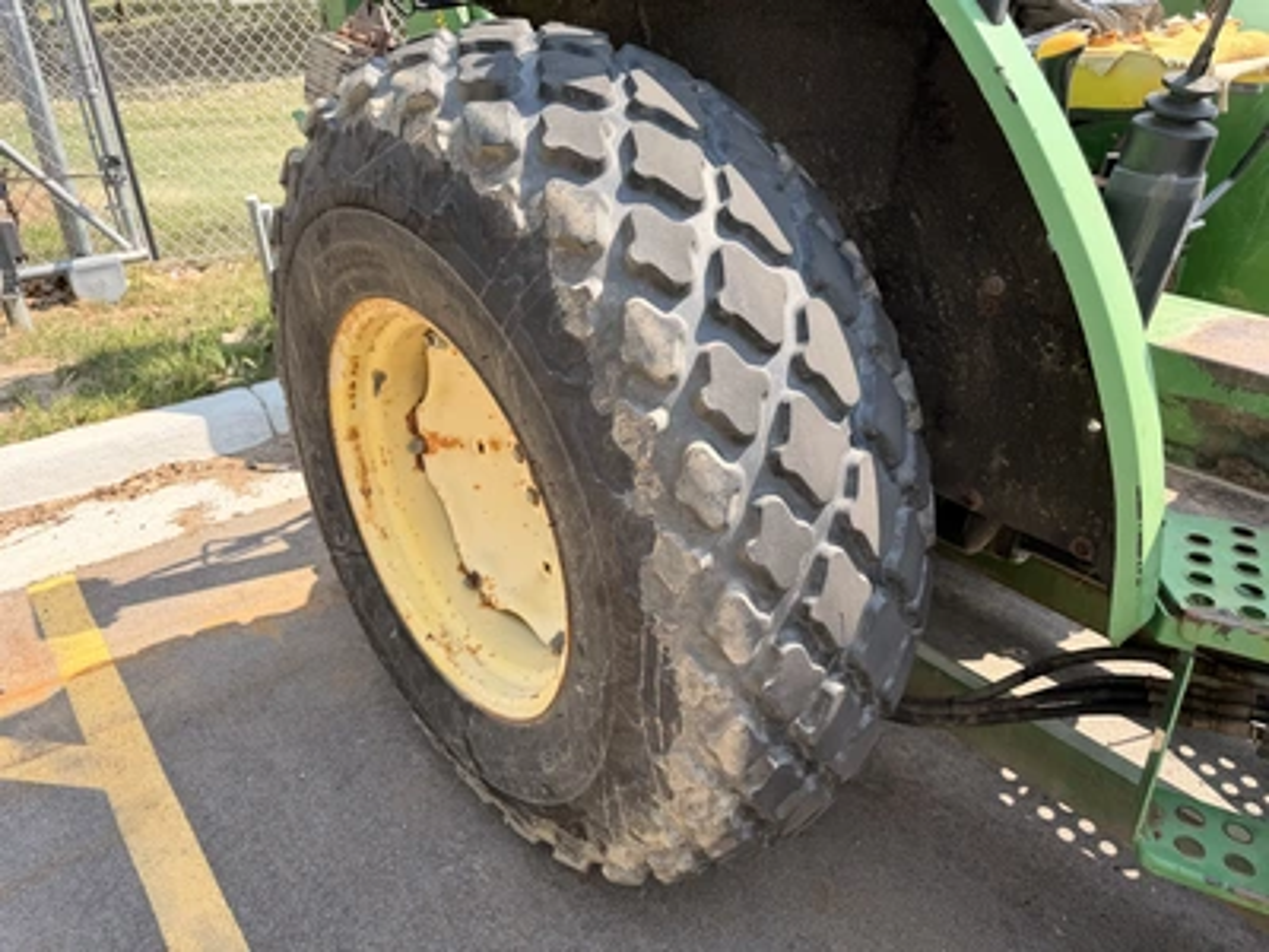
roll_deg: -0.8
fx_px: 880
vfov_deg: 56.8
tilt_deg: -29.5
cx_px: 634
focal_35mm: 24
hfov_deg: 71.6
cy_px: 476
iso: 80
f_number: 1.78
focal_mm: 6.76
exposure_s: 1/1046
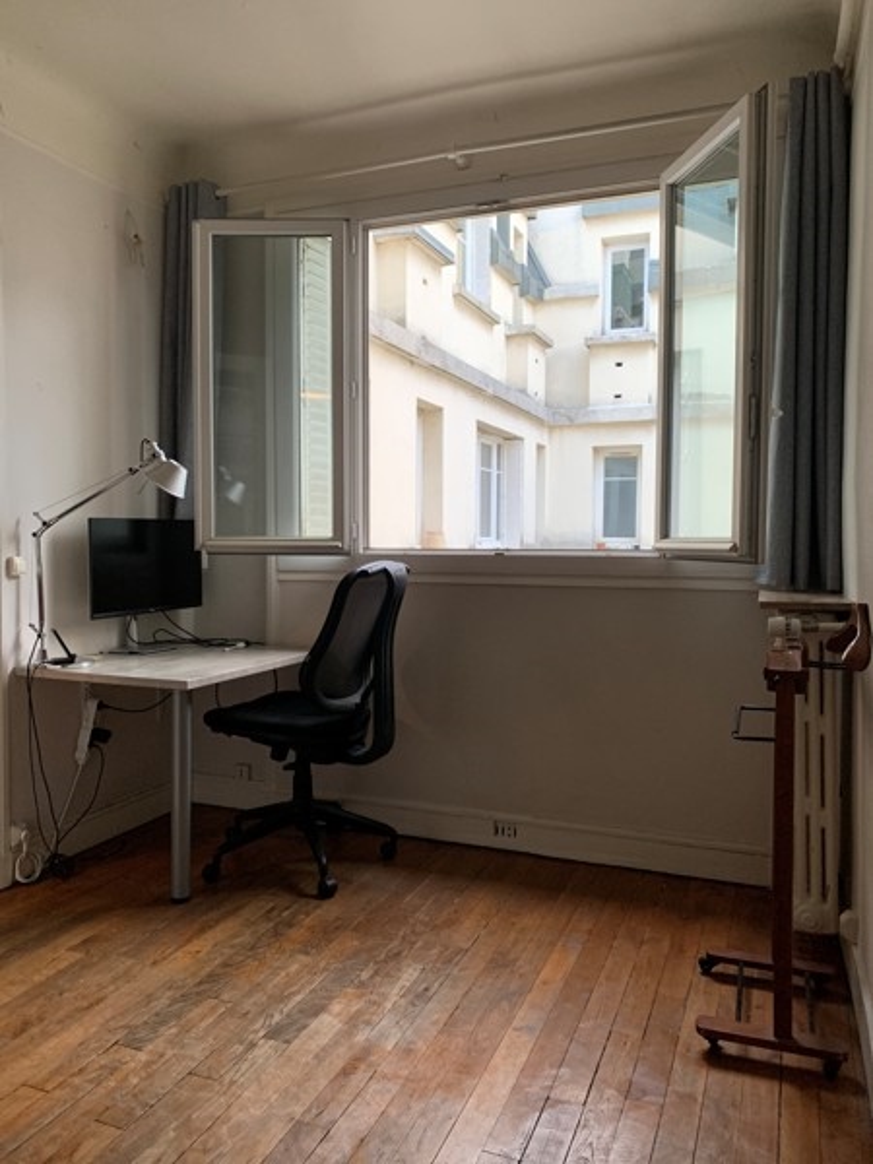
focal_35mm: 26
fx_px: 874
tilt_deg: -1.5
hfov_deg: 53.1
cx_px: 436
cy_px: 582
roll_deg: -0.1
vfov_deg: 67.3
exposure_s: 1/60
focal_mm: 4.25
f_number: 1.8
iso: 320
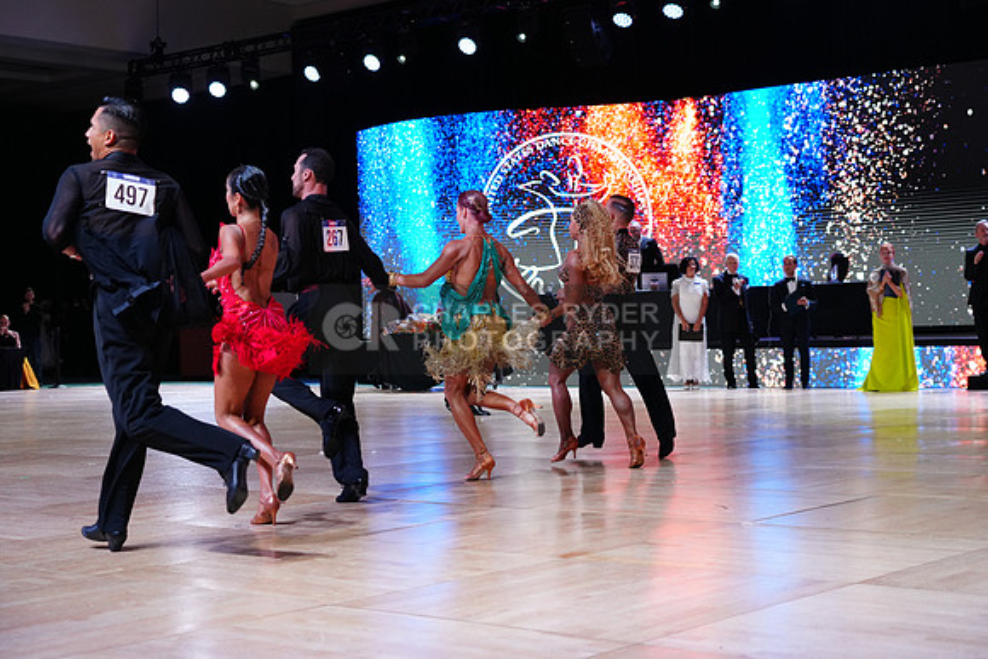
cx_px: 494
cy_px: 330
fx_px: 1537
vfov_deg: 24.2
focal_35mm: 56
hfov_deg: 35.6
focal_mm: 56
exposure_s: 1/500
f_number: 4
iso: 1600
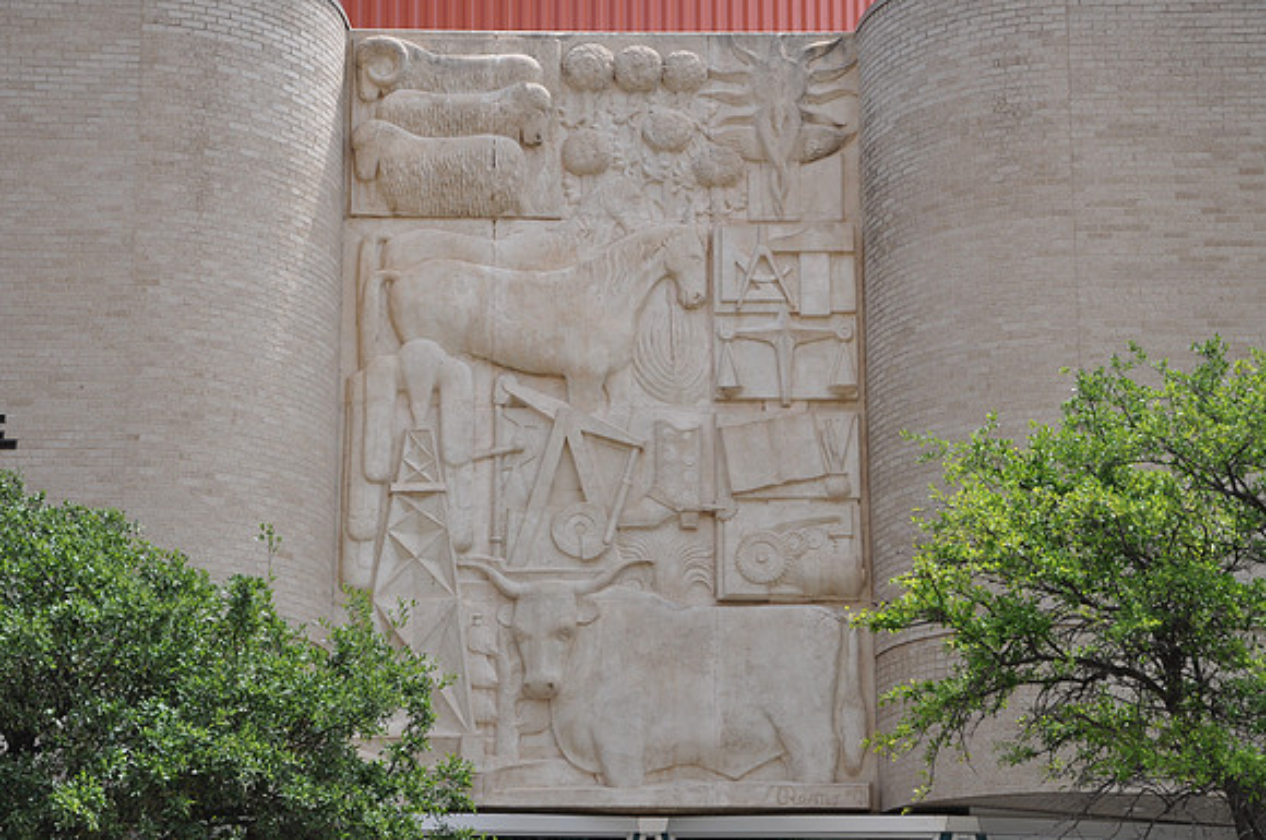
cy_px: 420
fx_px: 2739
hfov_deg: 26.0
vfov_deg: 17.4
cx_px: 633
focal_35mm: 78
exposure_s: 1/200
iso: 200
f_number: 7.1
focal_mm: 52
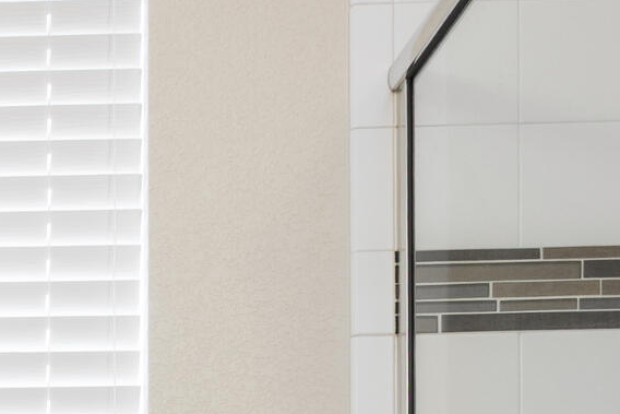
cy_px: 1030
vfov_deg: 13.1
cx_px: -344
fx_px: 1275
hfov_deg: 22.0
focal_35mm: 74
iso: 250
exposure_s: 1/1.67
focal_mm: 14
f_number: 9
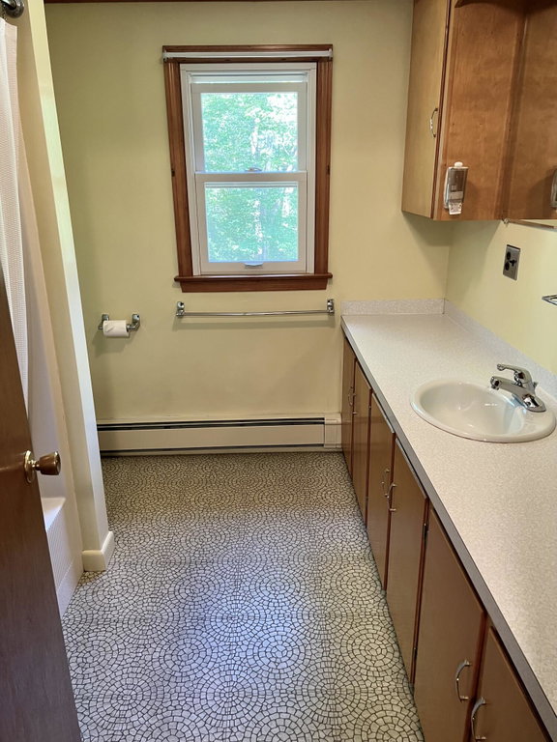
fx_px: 558
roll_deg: +1.4
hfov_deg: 53.1
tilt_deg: -17.6
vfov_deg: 67.3
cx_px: 278
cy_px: 371
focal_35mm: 26
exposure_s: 1/60
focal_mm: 5.7
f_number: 1.5
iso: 250
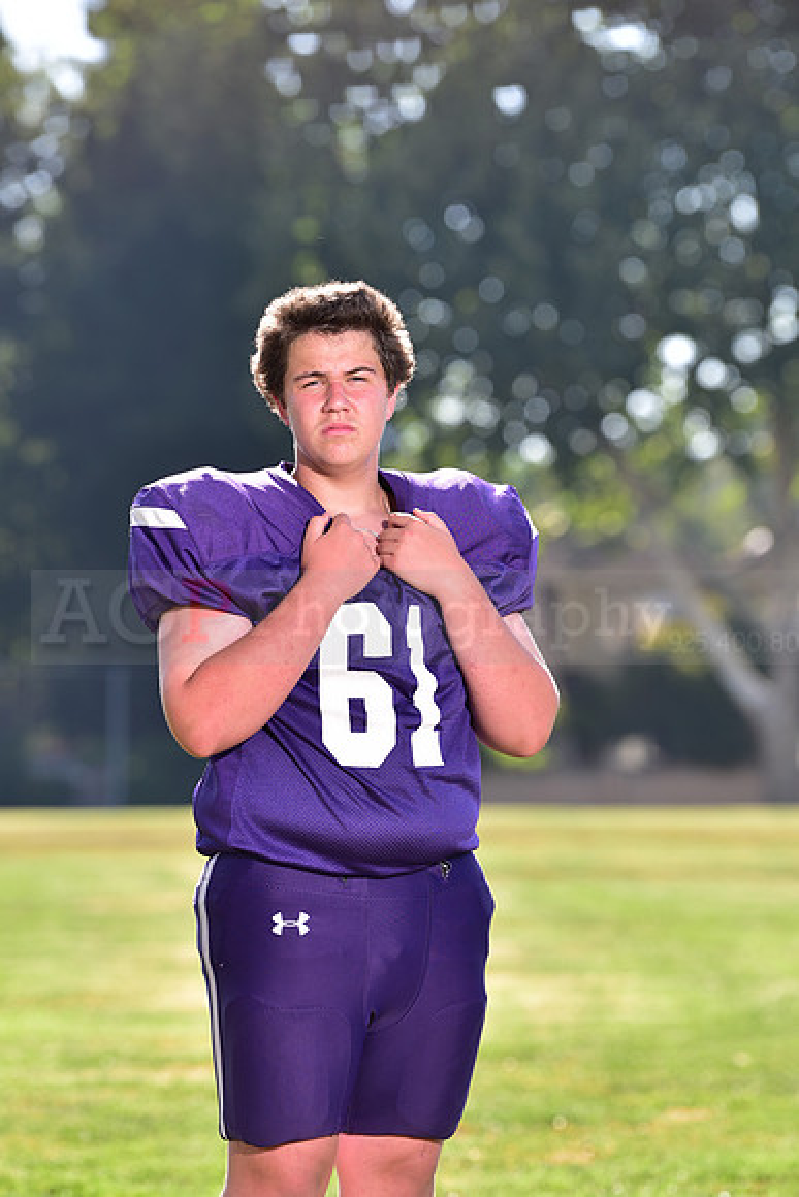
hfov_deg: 6.9
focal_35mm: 200
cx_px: 400
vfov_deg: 10.3
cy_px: 598
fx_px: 6654
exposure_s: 1/250
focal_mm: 200
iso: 100
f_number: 5
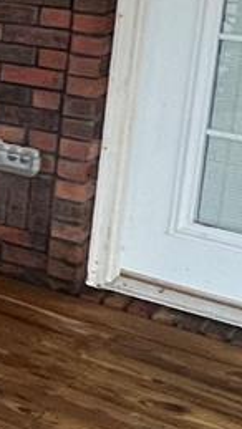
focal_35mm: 84
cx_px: -525
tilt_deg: -11.9
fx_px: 957
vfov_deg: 24.5
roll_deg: +0.9
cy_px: 41
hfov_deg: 10.0
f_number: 1.8
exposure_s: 1/99
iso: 125
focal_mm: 1.57
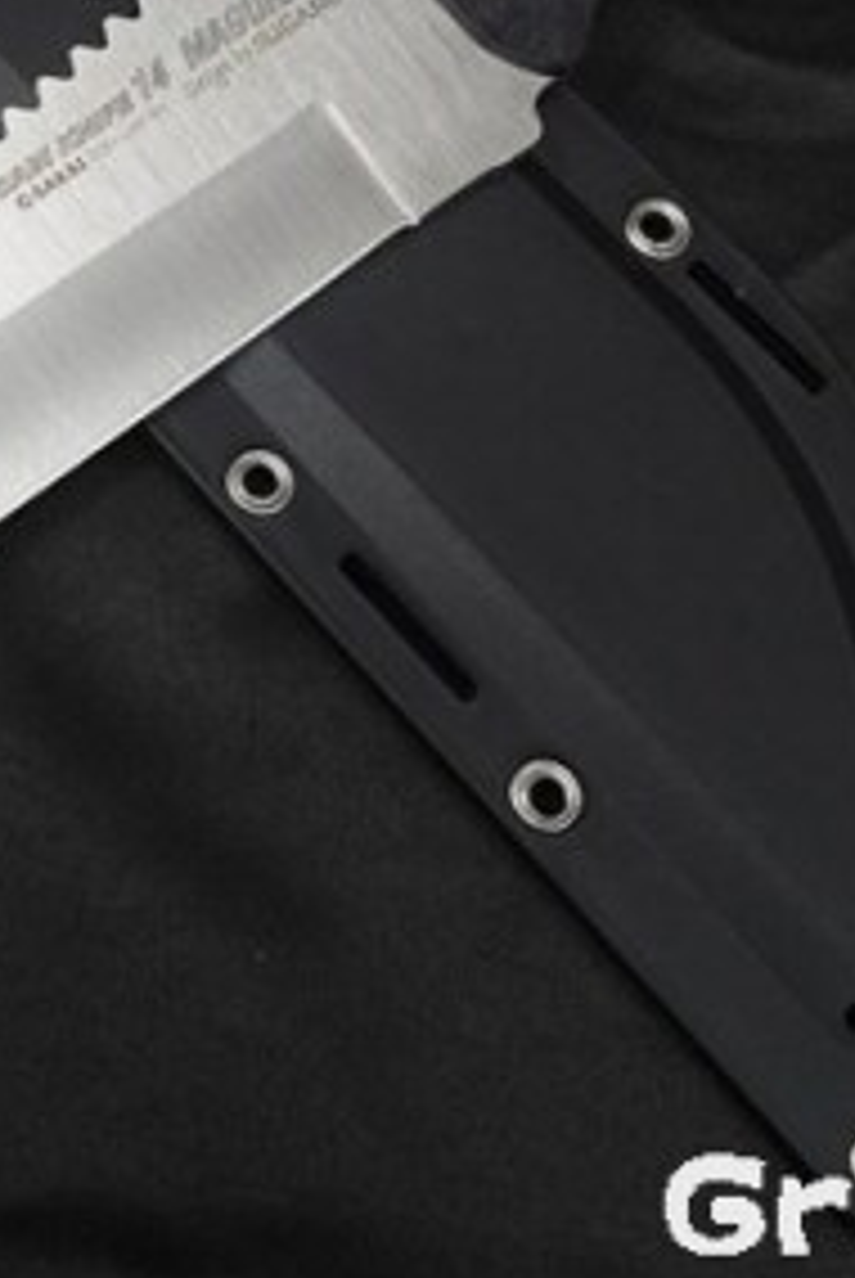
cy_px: 378
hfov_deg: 23.7
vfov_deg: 36.3
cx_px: -63
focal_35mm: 54
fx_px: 1919
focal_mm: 9
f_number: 7.1
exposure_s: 1/30
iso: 400
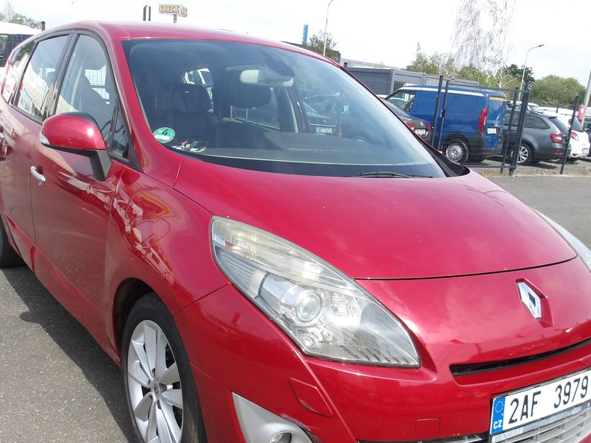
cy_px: 258
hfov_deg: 52.6
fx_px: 597
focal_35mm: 35
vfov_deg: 40.6
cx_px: 291
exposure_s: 1/843
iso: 100
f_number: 3
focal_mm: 4.9
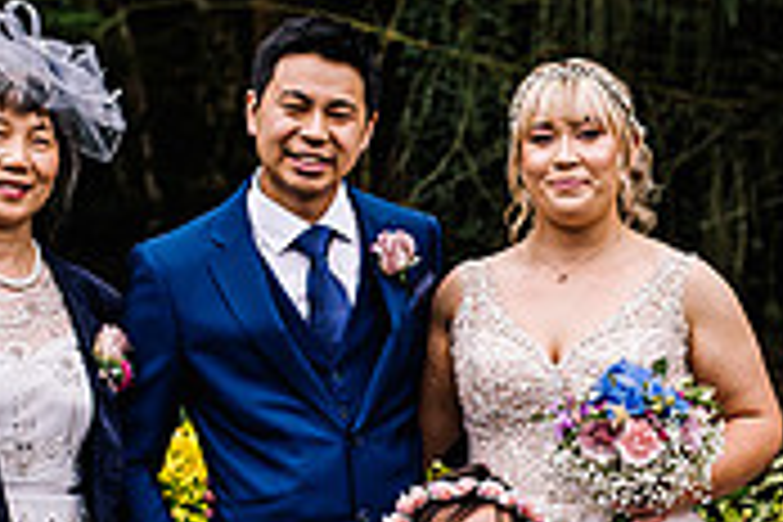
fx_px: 3980
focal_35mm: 183
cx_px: 708
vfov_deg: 7.5
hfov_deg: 11.2
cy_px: 454
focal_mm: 50
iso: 250
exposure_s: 1/500
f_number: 4
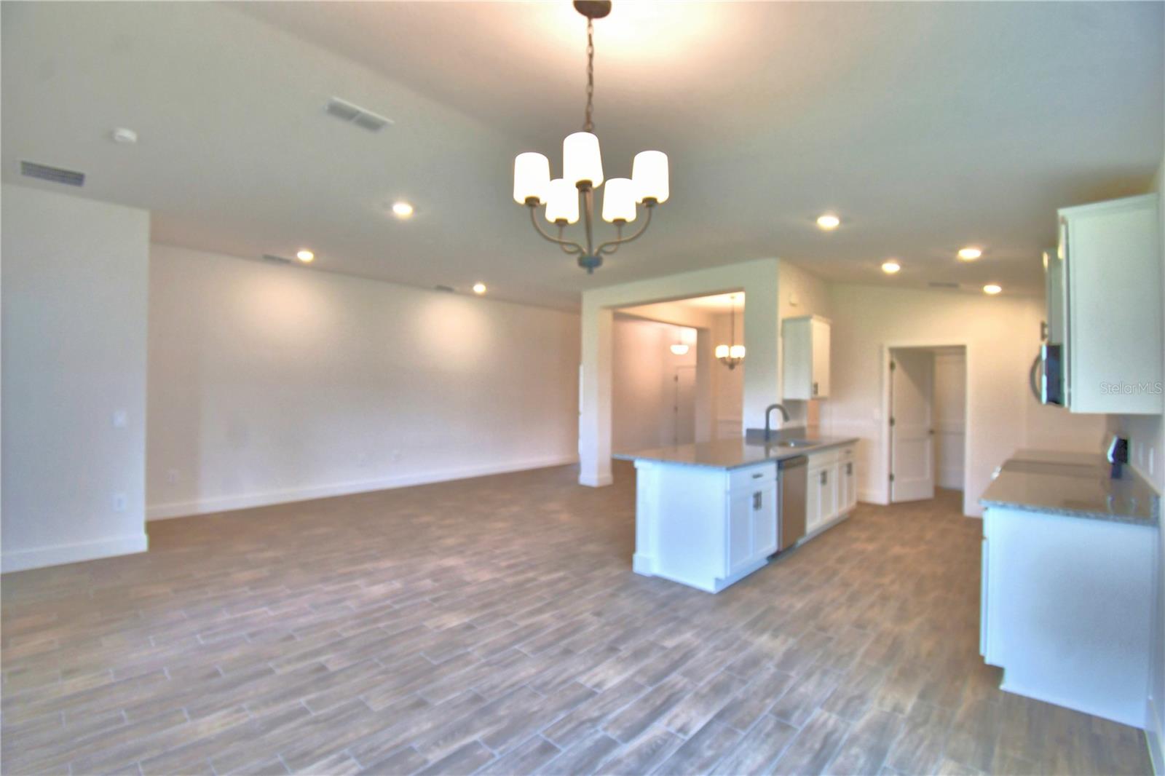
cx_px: 582
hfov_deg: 100.4
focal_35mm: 15
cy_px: 388
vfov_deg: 77.3
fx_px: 485
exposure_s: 1/100
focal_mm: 10
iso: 400
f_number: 4.5
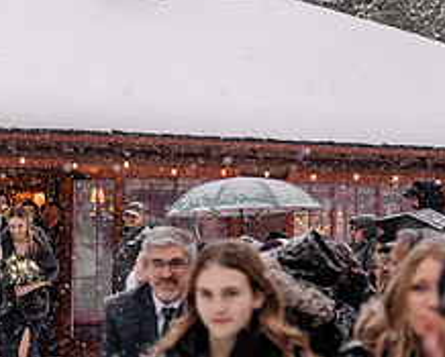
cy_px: 246
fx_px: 1161
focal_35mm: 88
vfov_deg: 17.4
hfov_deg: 20.7
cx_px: -37
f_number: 2
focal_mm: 35
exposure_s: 1/250
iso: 200
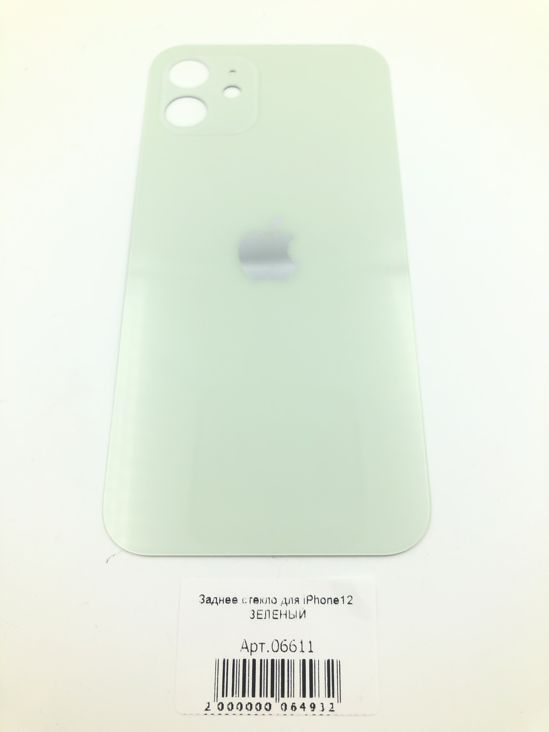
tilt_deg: -69.9
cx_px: 274
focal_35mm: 28
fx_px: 592
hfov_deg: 49.7
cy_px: 366
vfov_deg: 63.4
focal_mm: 3.99
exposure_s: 1/727
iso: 20
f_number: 1.8
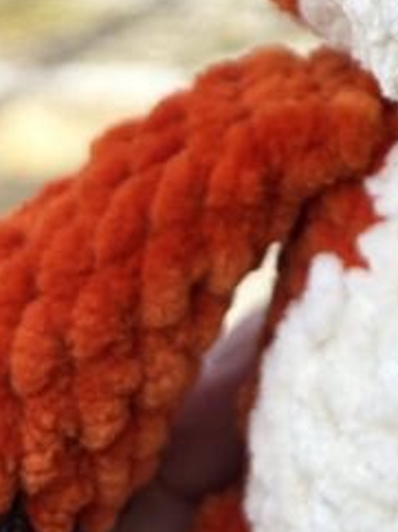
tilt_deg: -19.6
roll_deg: +0.9
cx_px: 493
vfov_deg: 20.2
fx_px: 1321
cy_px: -224
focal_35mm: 86
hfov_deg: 16.4
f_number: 1.6
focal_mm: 5.96
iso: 50
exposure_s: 1/591
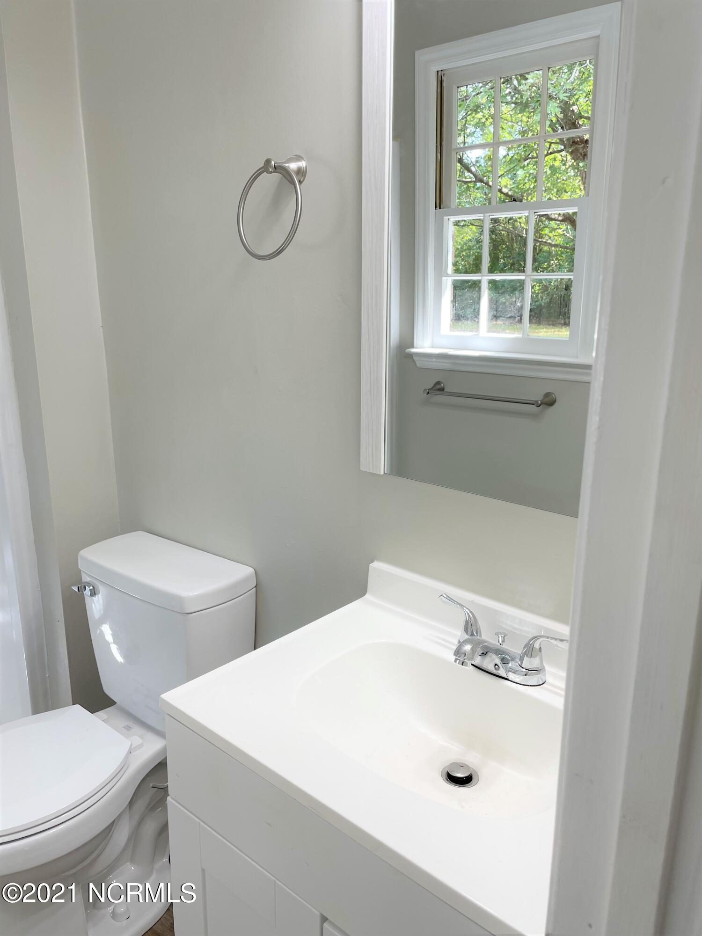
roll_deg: +0.3
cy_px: 468
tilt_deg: -14.2
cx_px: 351
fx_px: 703
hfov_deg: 53.1
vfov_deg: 67.3
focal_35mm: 26
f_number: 1.6
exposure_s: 1/120
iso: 40
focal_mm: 4.2
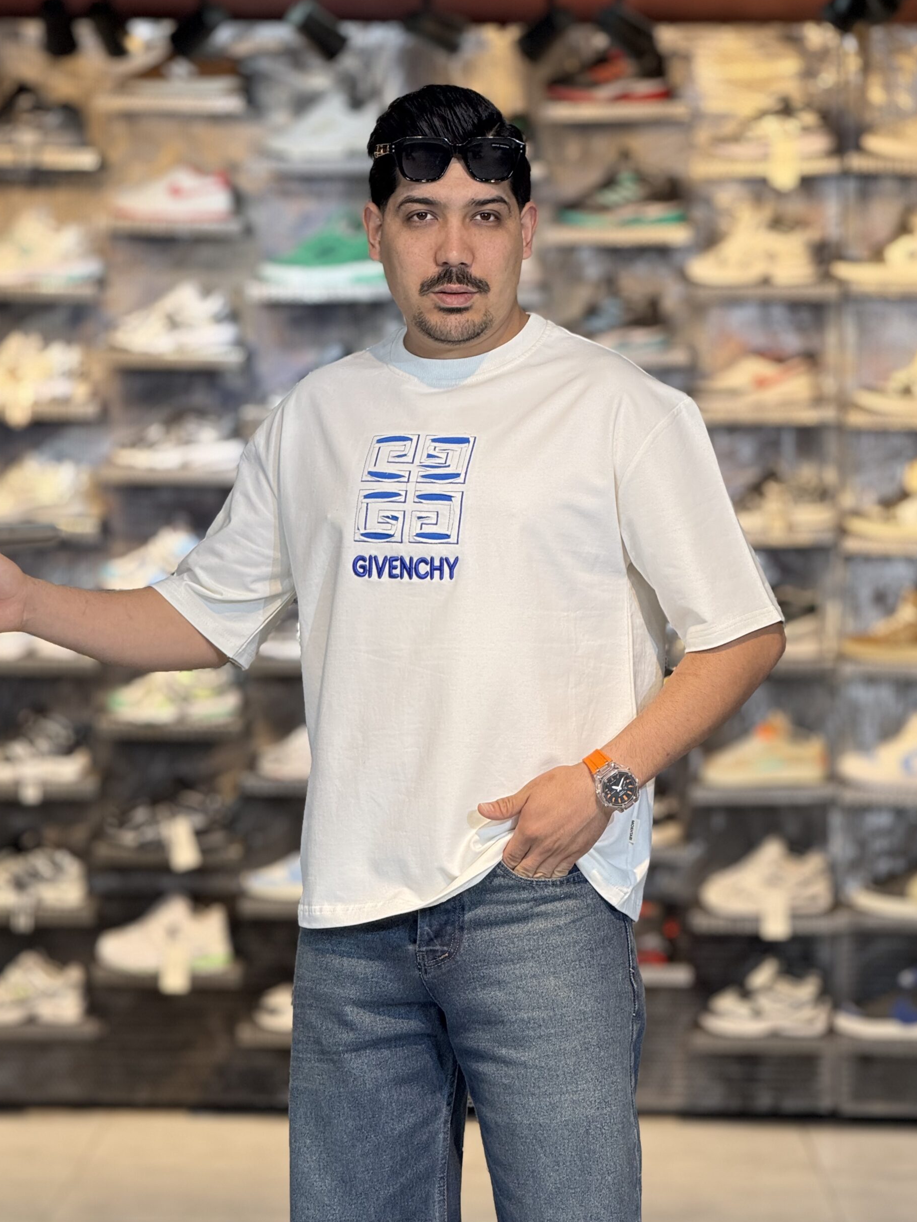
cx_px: 459
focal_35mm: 126
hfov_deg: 11.8
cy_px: 635
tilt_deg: -0.9
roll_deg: -0.7
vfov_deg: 15.6
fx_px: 4450
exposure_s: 1/100
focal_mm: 15.66
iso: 125
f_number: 2.8
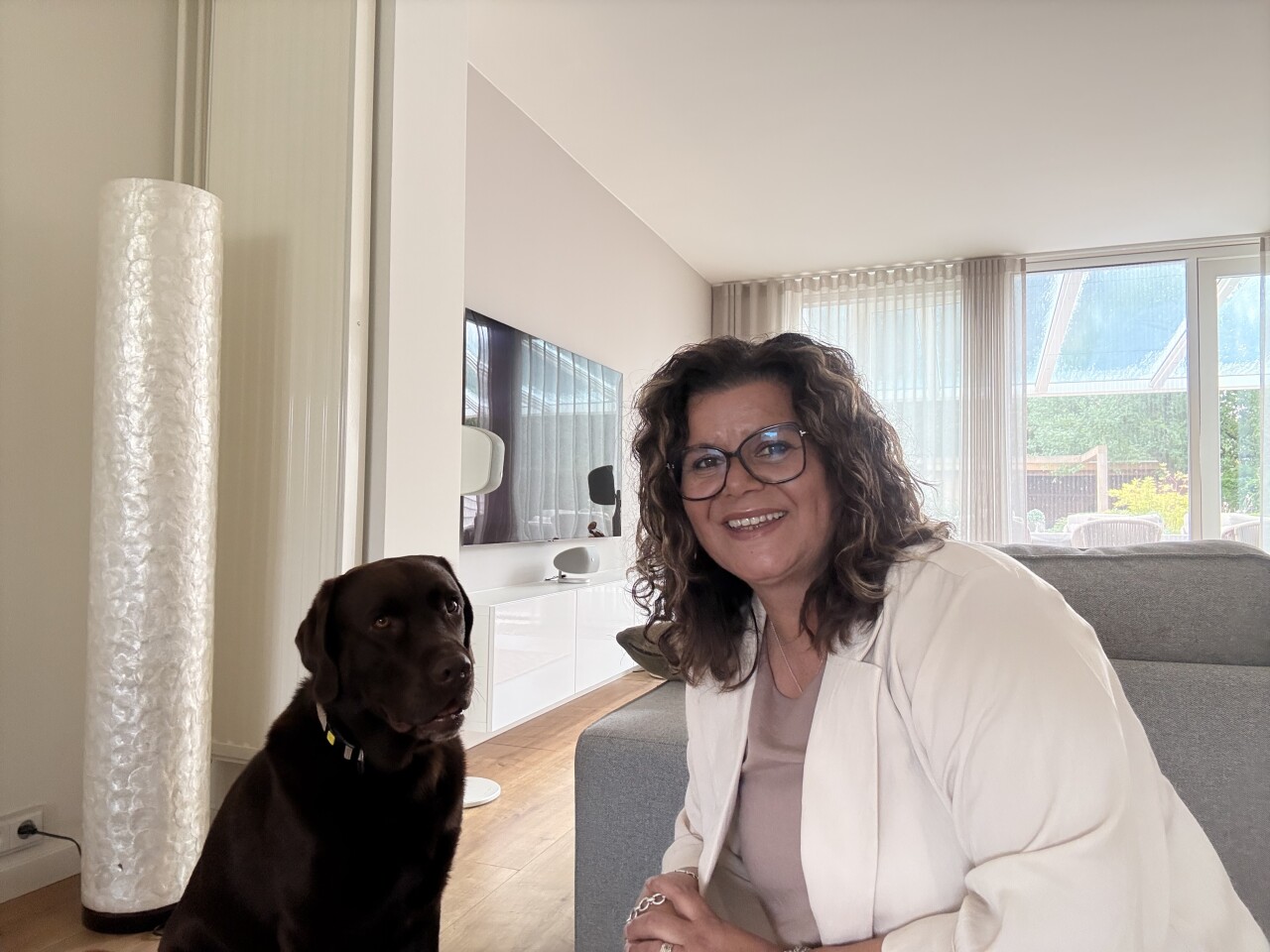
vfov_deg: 58.9
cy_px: 476
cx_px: 635
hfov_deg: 73.9
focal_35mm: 23
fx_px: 844
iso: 250
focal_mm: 2.69
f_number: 1.9
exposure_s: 1/50
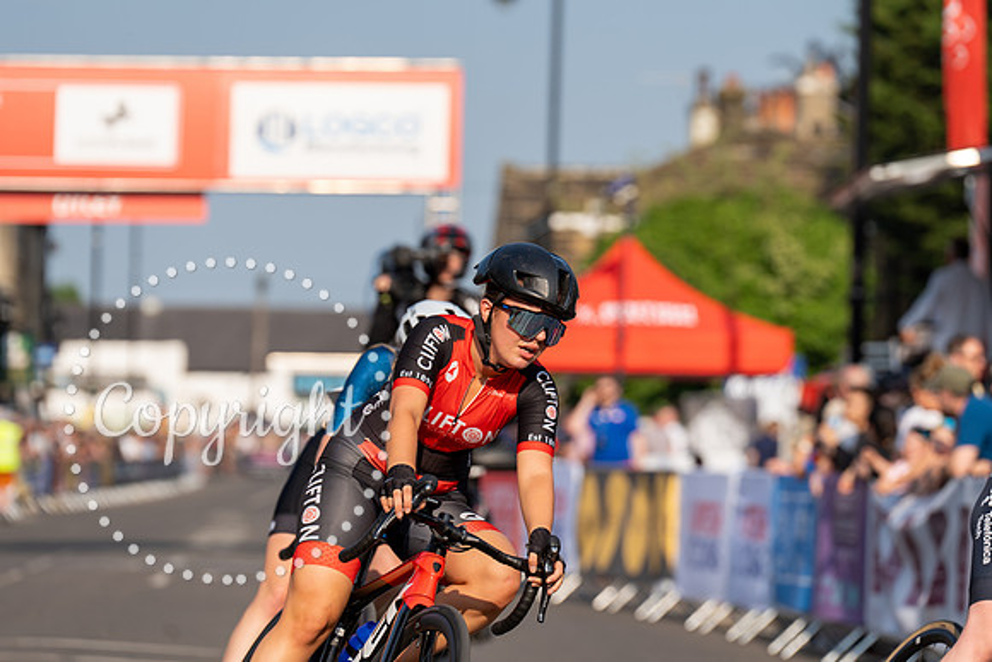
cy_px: 331
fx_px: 5264
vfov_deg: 7.2
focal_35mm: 191
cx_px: 496
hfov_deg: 10.8
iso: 160
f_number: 4.5
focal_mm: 191
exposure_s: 1/1000
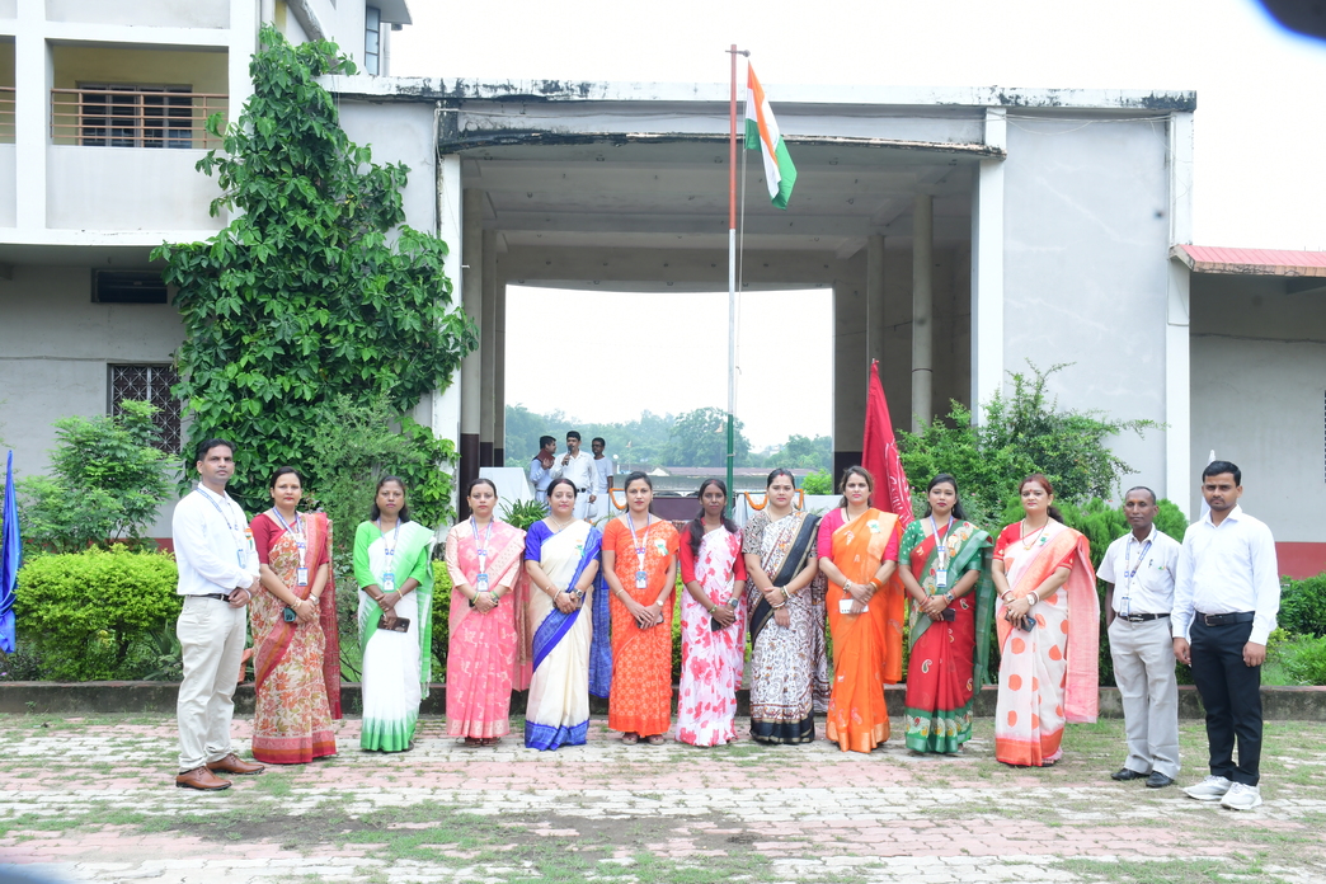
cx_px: 663
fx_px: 1326
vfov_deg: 36.9
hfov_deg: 53.1
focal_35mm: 36
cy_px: 442
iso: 320
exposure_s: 1/40
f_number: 11
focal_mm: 24
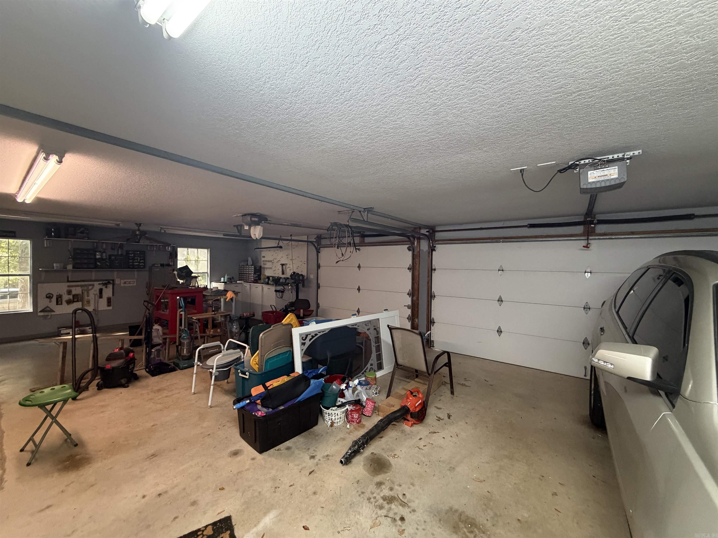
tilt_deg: -1.5
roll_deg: -1.0
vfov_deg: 85.7
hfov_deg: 102.1
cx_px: 359
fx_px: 290
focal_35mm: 14
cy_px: 269
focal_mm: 2.22
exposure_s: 1/60
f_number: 2.2
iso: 400
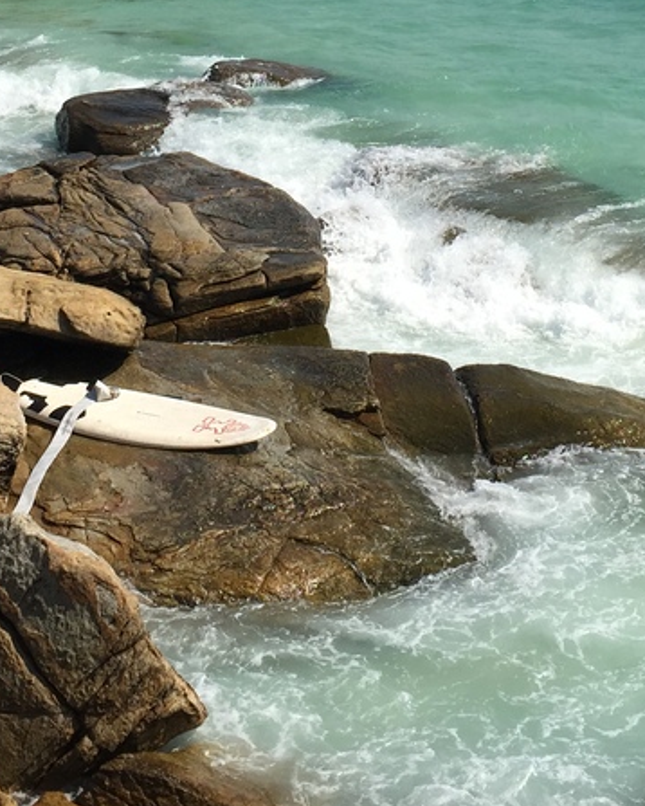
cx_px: 337
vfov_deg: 24.2
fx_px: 1812
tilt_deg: -11.8
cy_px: 40
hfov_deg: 20.2
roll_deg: +0.2
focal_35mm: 76
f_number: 2.2
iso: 32
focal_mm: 4.15
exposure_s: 1/3049
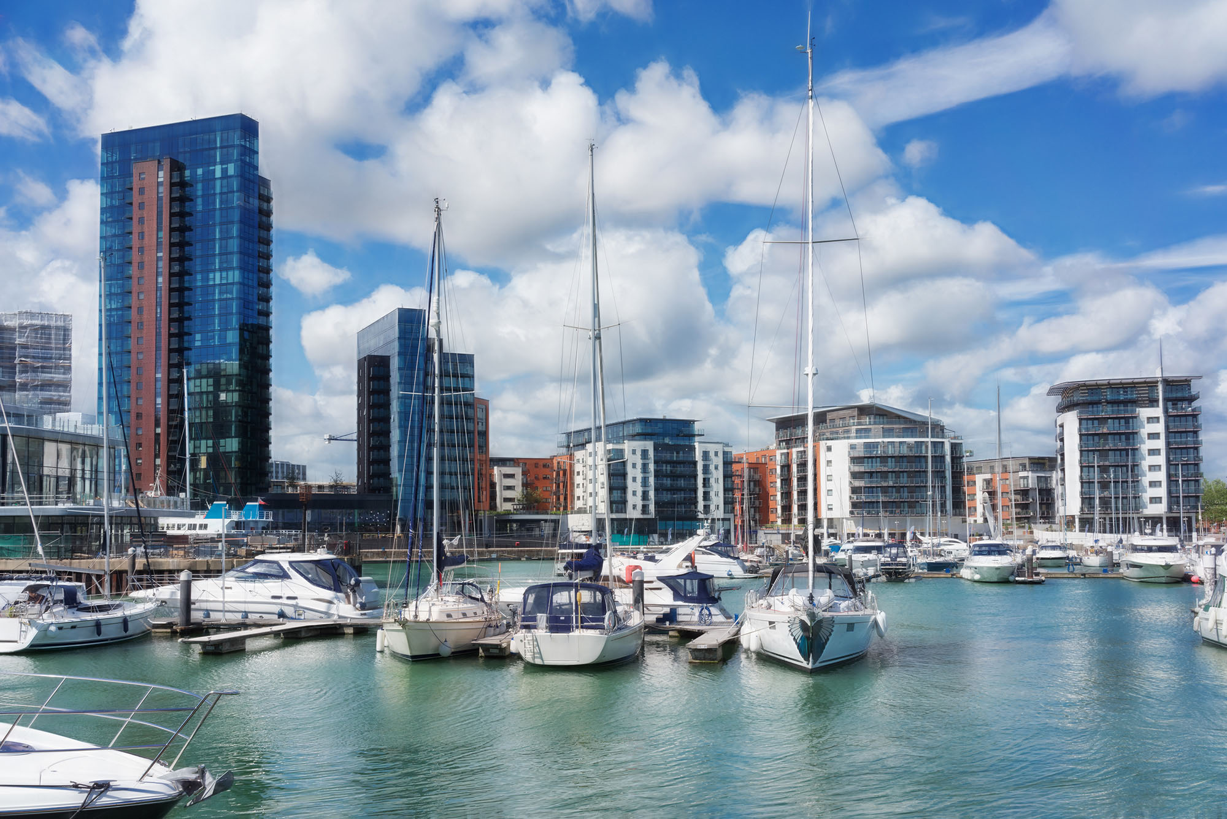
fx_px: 1193
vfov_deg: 37.9
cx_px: 614
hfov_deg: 54.4
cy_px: 410
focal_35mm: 35
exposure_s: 1/160
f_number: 14
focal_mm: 35
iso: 100
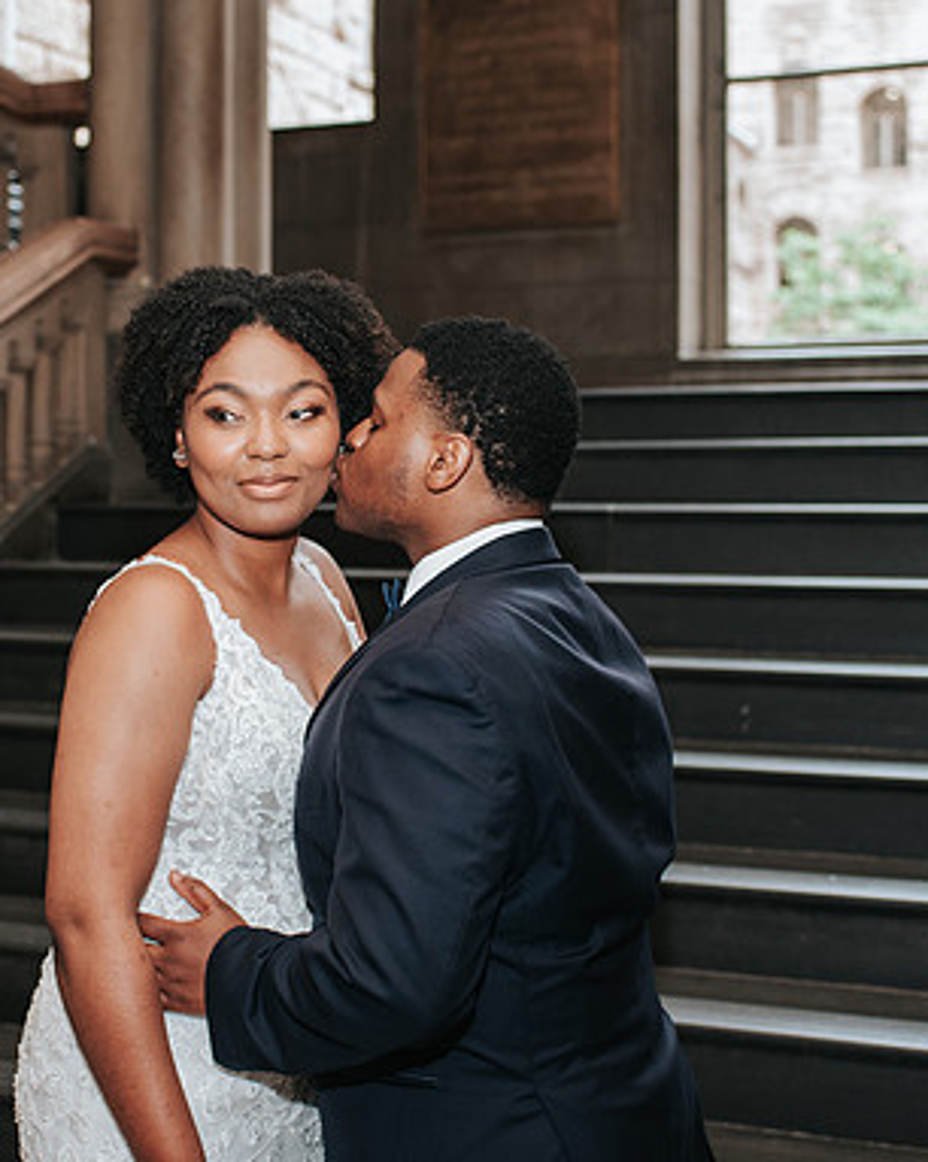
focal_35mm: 56
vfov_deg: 33.6
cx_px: 342
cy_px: 511
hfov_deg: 27.0
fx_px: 1924
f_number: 3.2
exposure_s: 1/125
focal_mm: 35
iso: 1000
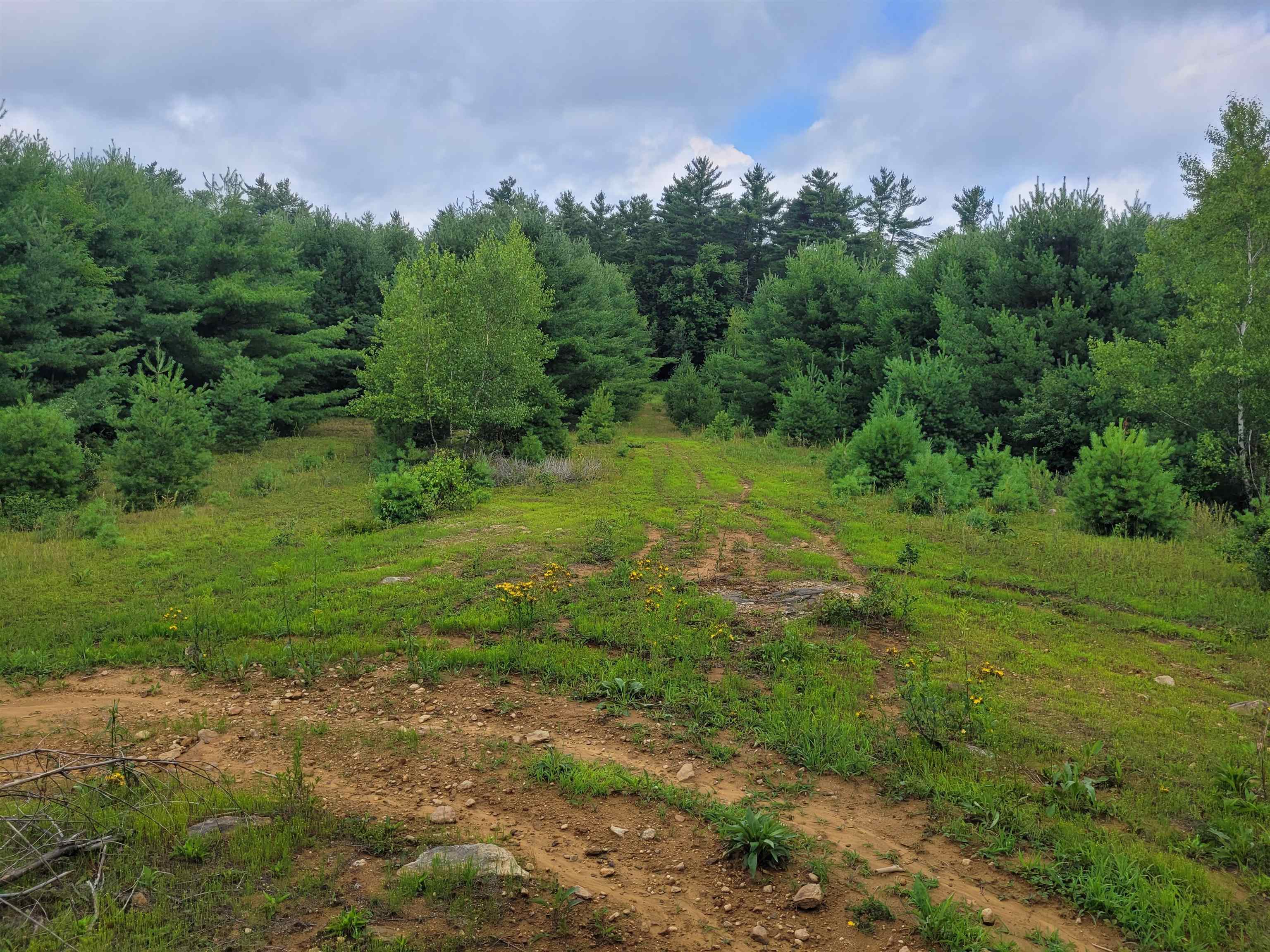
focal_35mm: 26
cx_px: 635
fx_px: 954
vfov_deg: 53.1
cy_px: 476
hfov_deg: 67.3
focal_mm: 5.4
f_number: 1.8
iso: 40
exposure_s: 1/1441
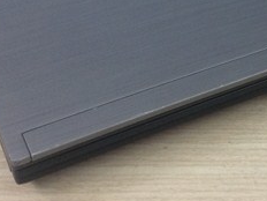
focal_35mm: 91
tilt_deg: -35.1
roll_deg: -2.0
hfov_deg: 21.3
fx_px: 702
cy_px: -23
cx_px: 208
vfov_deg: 15.8
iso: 160
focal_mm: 4.12
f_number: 2.4
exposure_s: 1/20
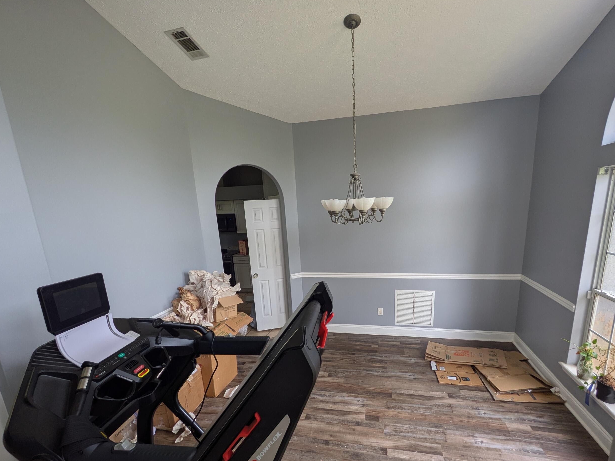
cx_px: 323
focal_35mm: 17
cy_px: 273
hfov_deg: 90.9
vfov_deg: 74.0
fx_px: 302
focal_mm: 1.83
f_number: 2.2
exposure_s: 1/120
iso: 84
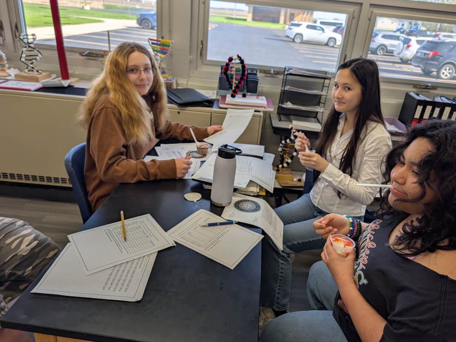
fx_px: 329
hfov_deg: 69.4
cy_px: 170
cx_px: 237
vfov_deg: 54.9
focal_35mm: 25
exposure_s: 1/82.2
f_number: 1.68
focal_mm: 6.9
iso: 21
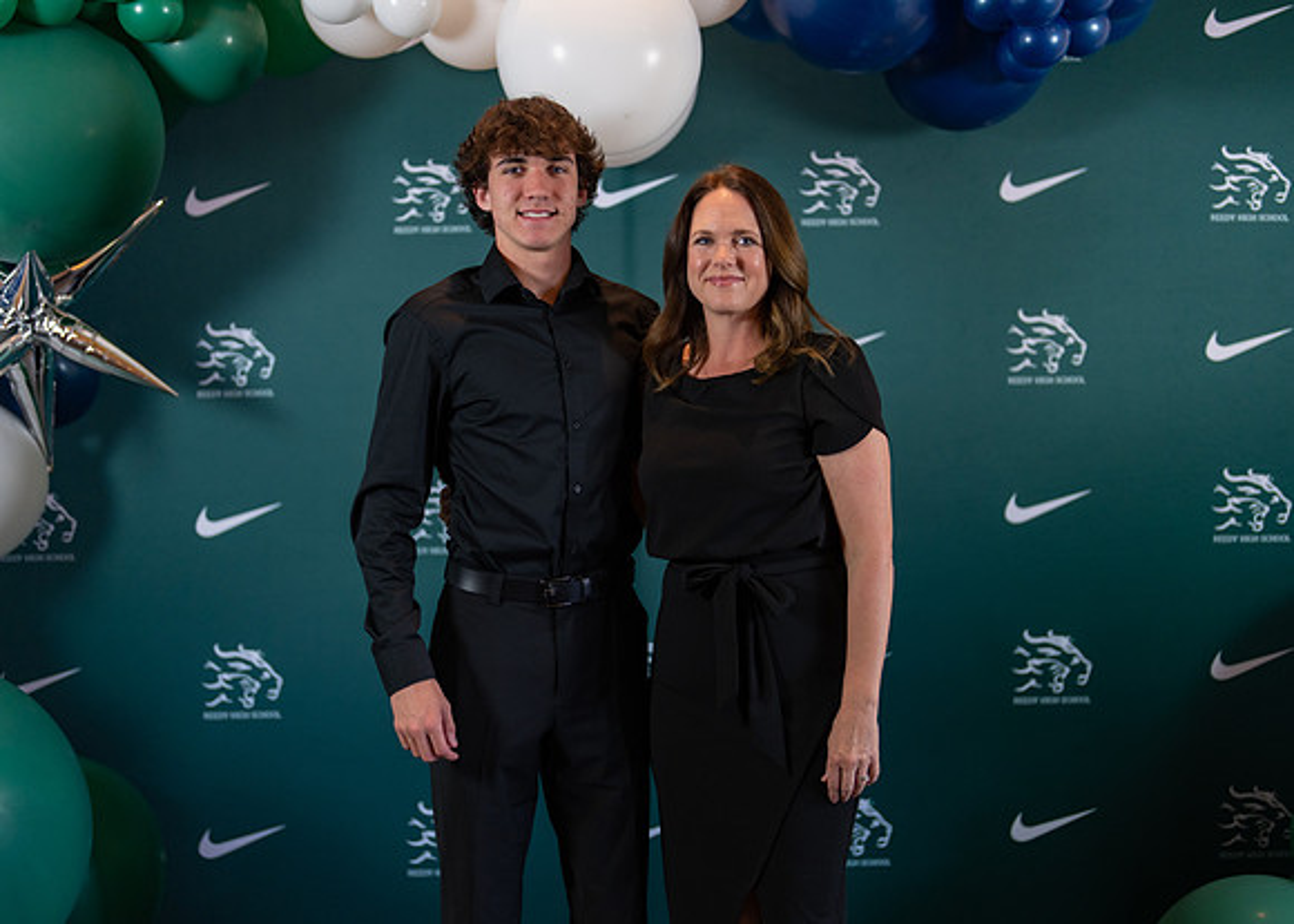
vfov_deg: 26.8
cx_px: 647
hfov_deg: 36.9
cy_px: 462
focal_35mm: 53
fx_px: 1942
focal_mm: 50
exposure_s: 1/400
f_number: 1.2
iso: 500
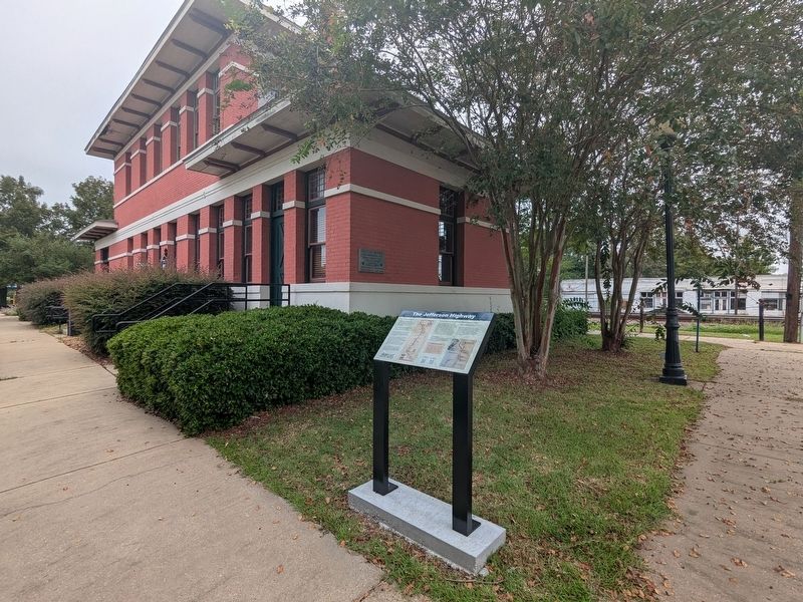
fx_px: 371
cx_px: 402
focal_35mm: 16
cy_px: 301
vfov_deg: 78.1
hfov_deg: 94.5
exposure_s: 1/541
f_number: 2.2
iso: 29
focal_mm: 2.35
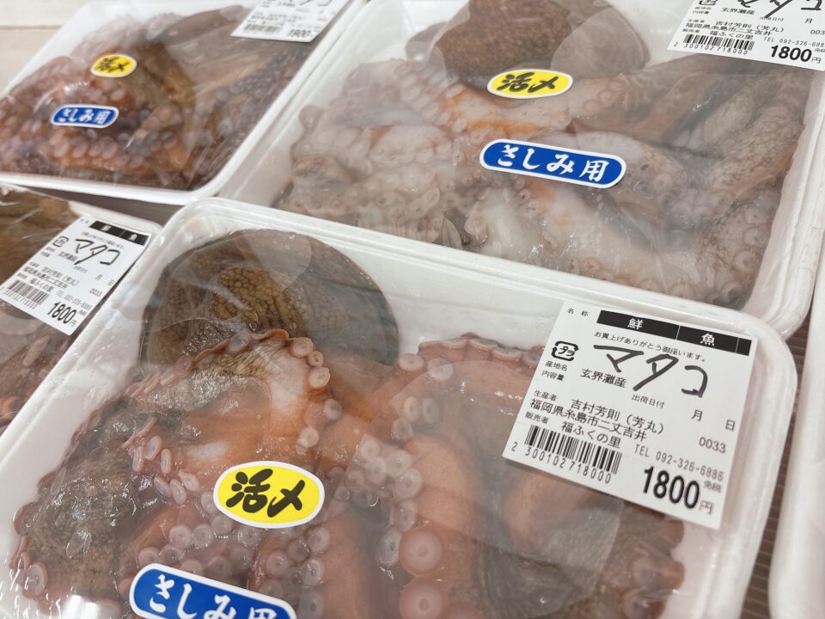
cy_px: 310
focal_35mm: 26
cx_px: 412
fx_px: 620
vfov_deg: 53.1
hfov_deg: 67.3
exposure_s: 1/60
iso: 80
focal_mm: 5.96
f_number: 1.6
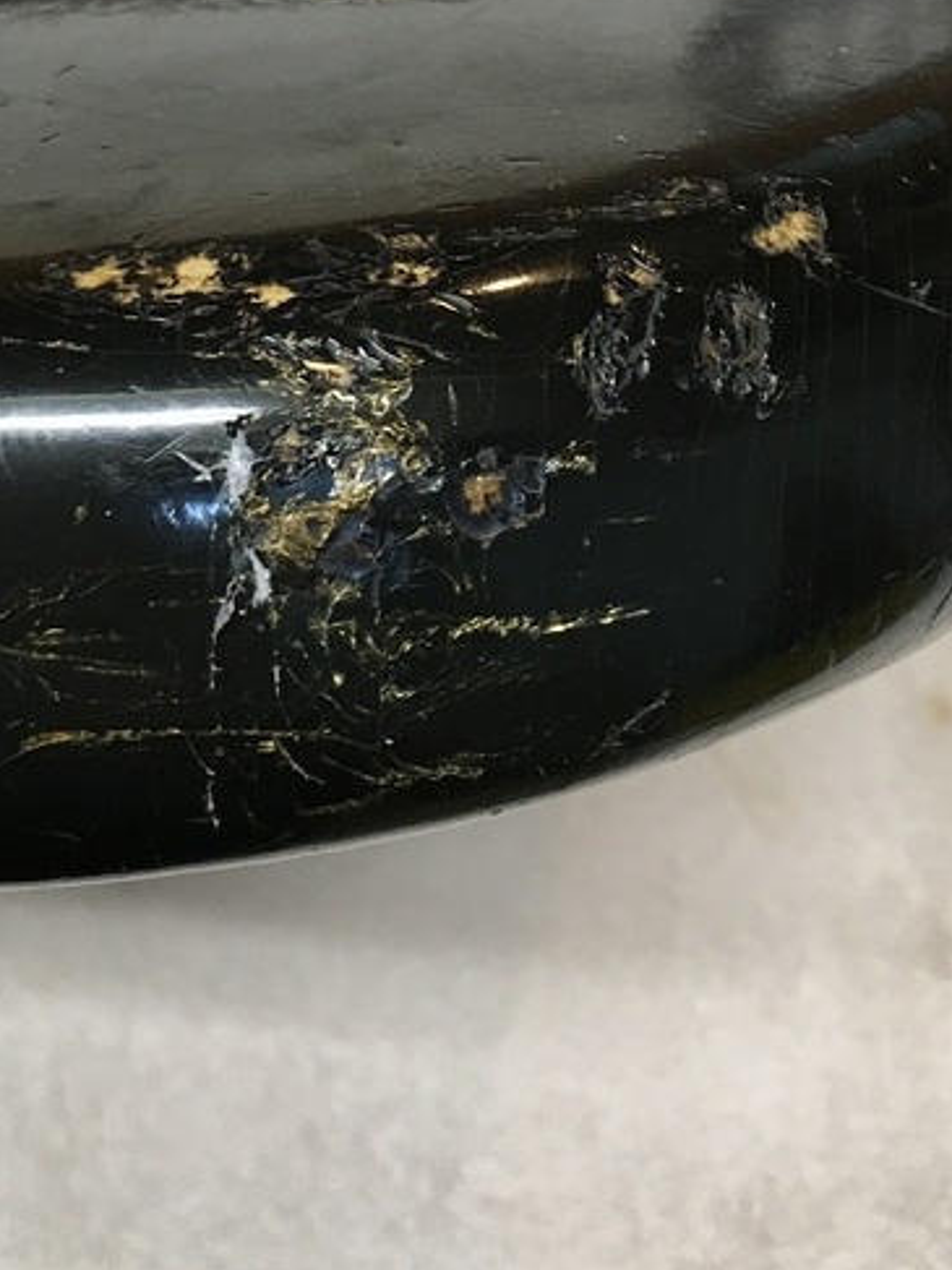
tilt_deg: -64.8
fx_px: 2238
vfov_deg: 29.8
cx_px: 164
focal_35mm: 61
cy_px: 44
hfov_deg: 23.6
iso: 32
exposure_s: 1/15
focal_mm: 4.15
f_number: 2.2
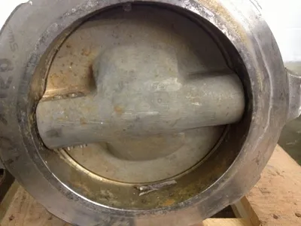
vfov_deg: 40.7
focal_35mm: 35
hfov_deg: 52.6
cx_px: 150
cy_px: 113
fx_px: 304
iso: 400
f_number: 2.4
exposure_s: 1/20
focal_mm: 4.28
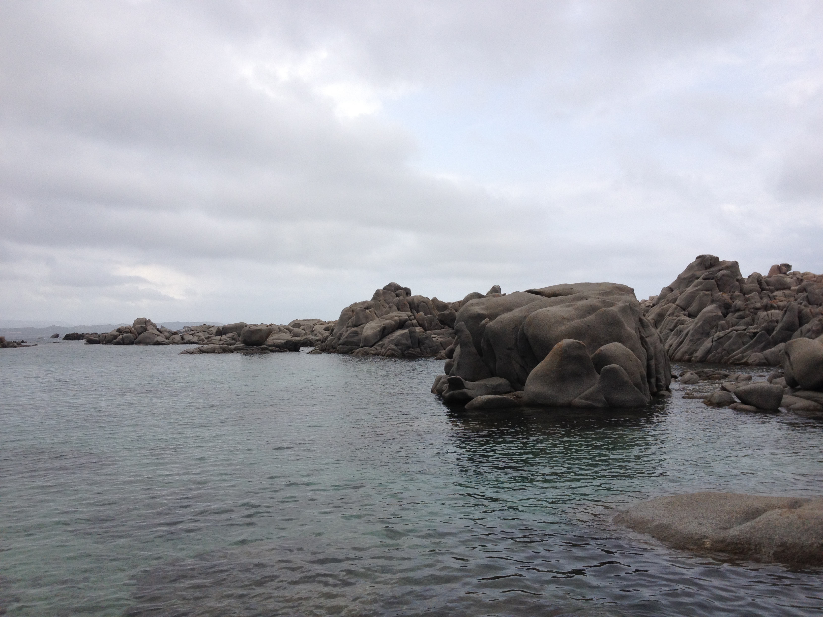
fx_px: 832
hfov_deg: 52.6
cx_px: 412
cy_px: 308
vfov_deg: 40.7
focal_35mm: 35
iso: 64
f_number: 2.4
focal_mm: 4.28
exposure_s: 1/1227
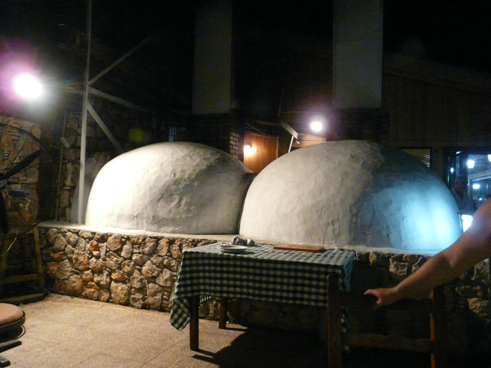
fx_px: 397
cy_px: 184
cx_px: 246
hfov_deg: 63.5
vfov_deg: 49.7
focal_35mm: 28
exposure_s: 1/25
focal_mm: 4.6
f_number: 2.8
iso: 800
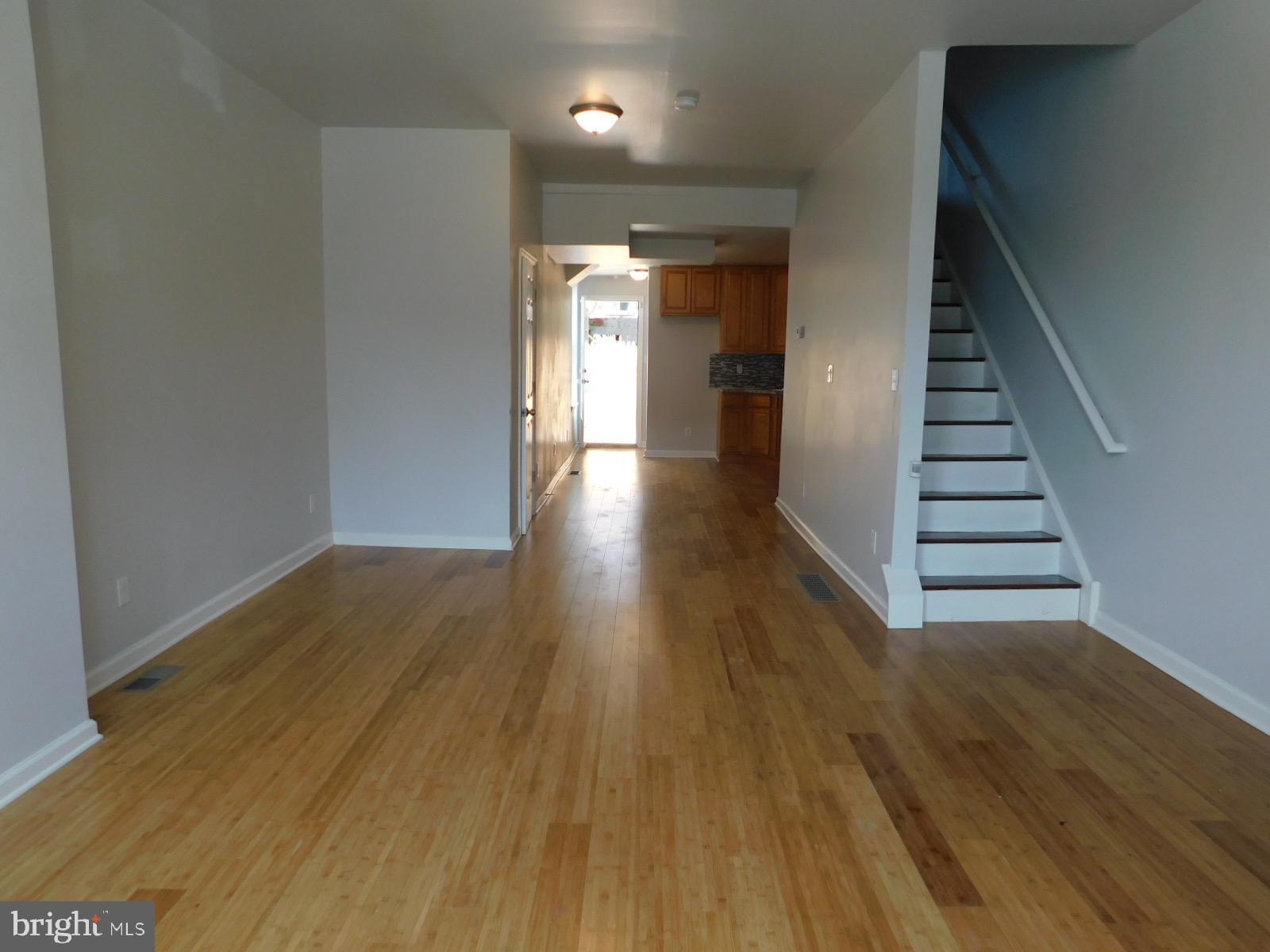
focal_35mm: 23
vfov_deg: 58.9
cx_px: 635
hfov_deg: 73.9
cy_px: 476
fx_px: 844
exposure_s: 1/80
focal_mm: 4
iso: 125
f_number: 3
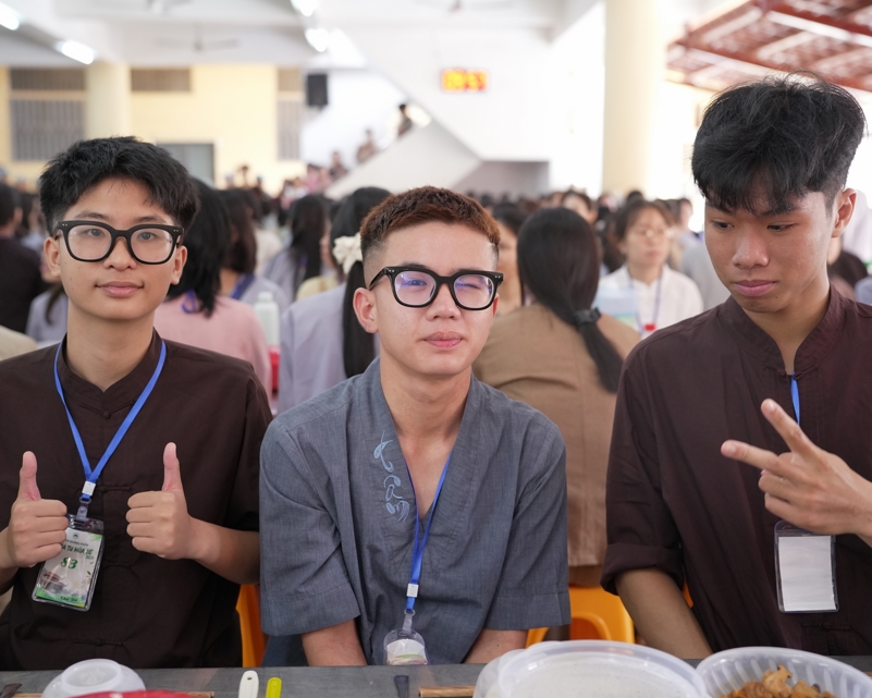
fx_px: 1032
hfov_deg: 45.8
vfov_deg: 37.3
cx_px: 432
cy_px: 352
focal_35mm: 40
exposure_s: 1/160
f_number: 2.8
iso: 2500
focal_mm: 35
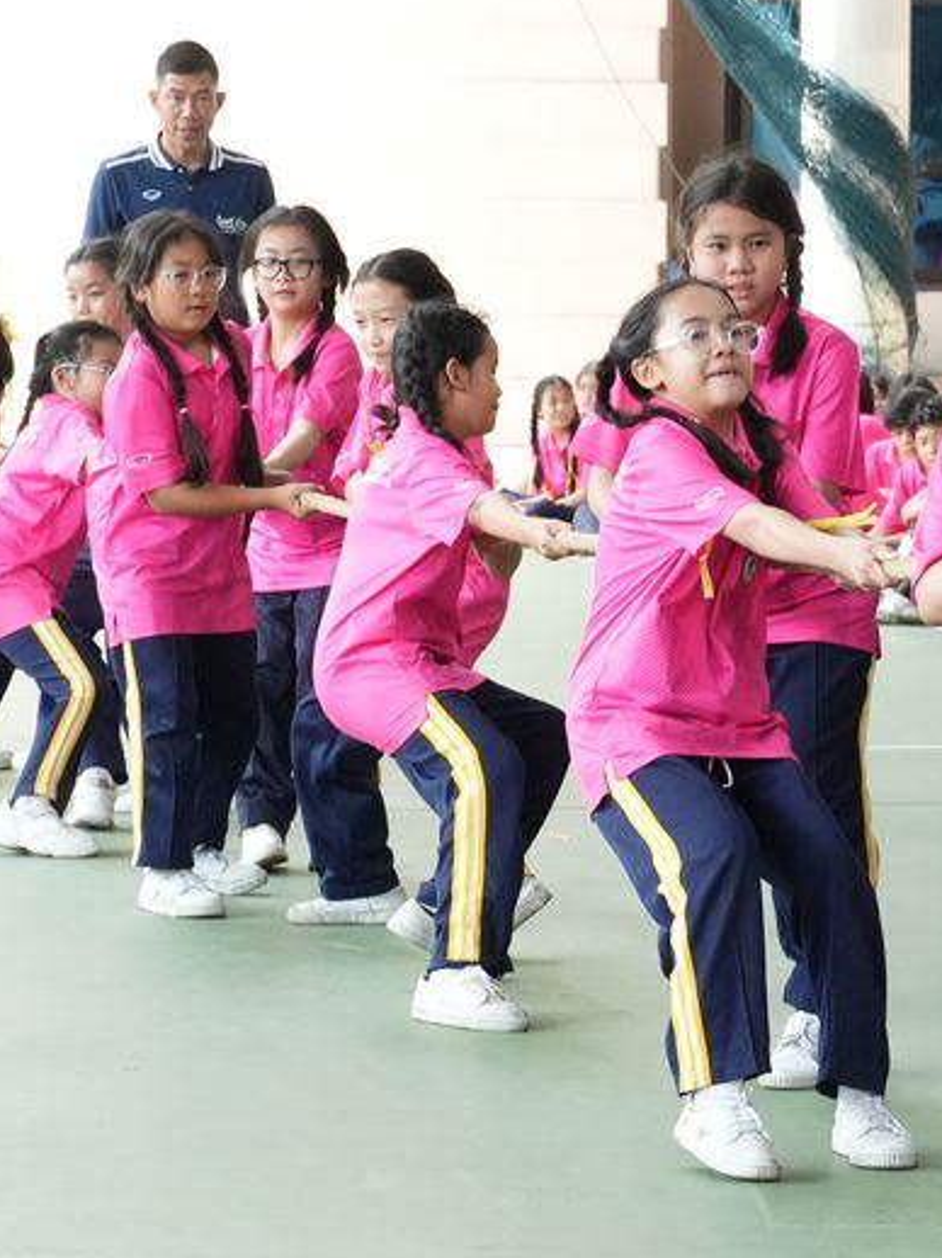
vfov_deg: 10.5
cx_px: 742
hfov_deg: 7.9
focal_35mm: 188
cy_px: 661
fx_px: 6827
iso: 3200
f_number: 6.3
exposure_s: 1/400
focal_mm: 60
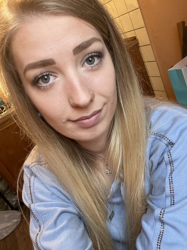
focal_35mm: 30
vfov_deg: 60.0
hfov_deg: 46.8
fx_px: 216
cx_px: 94
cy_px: 125
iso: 400
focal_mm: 2.71
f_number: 2.2
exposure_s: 1/54
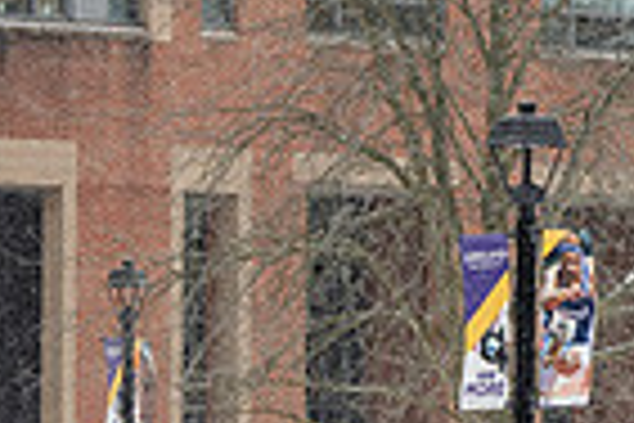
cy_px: 61
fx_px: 7977
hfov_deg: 4.5
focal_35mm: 453
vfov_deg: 3.0
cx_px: 908
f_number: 4
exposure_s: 1/250
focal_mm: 110
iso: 500
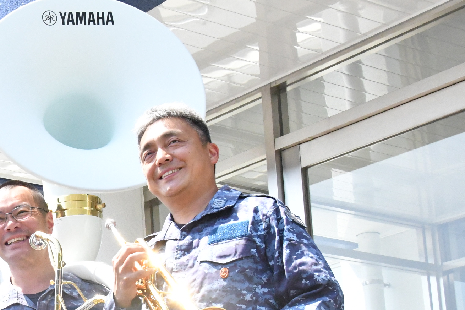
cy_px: 281
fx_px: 1317
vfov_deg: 13.3
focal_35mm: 102
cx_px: -21
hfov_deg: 19.3
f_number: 16
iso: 5000
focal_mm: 32
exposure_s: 1/1000
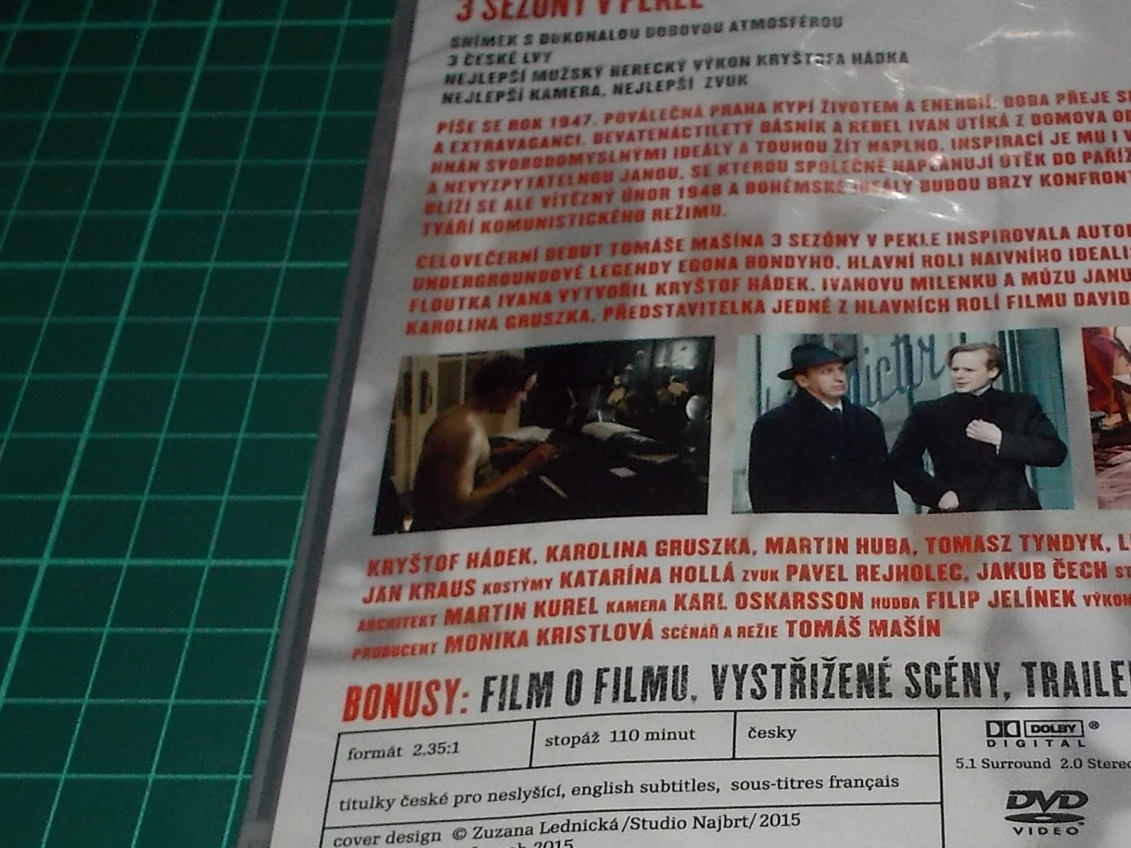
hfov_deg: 34.8
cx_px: 839
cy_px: 681
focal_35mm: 54
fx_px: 1764
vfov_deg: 26.5
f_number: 3.3
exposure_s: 1/30
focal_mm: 4.1
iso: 200
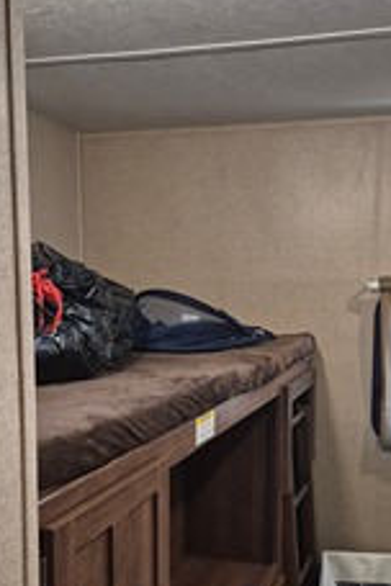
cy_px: 357
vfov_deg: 46.1
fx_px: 684
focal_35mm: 42
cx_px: 247
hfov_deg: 31.7
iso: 640
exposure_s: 1/120
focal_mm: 5.4
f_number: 1.8
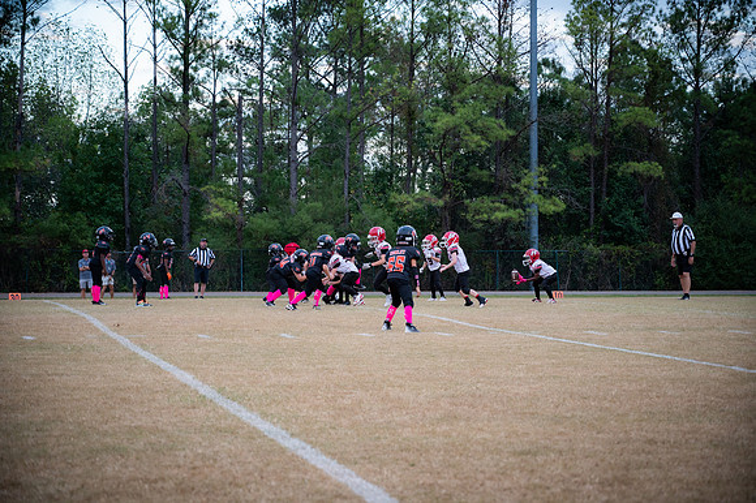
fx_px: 1469
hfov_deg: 28.9
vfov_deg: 19.4
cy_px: 252
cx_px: 378
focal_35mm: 70
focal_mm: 70
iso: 1250
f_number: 4
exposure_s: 1/400
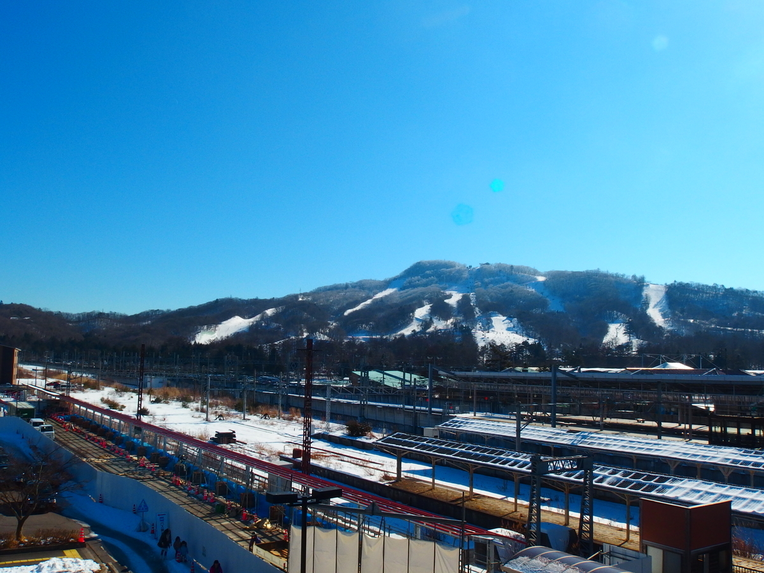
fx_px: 772
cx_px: 382
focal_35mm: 35
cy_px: 286
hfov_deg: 52.6
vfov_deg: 40.7
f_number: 8
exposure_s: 1/640
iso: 100
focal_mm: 6.2
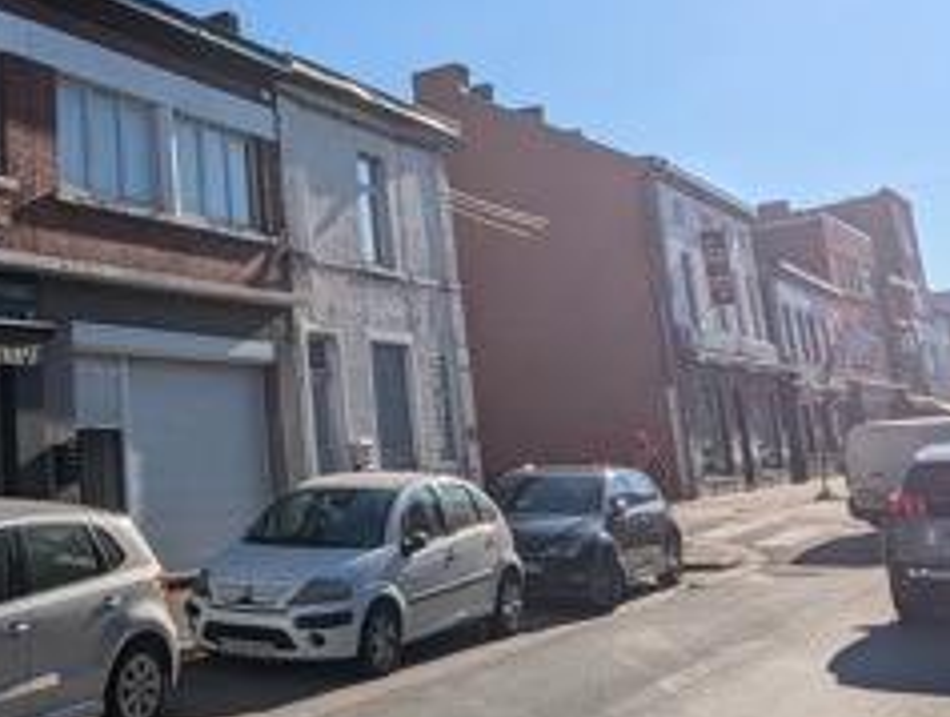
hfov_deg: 39.3
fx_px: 1183
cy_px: 216
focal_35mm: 43
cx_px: 30
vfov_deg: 33.3
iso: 51
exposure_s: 1/5405
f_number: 2.2
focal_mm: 2.35
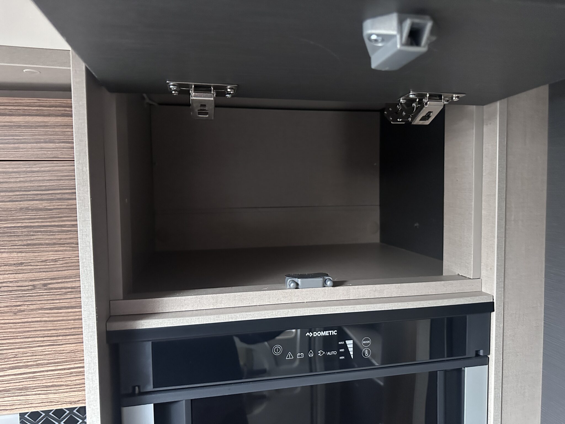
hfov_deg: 71.6
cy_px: 212
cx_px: 282
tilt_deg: -4.4
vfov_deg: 56.8
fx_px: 392
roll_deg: -0.4
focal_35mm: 24
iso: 1000
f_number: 1.78
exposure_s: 1/36
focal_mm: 6.86
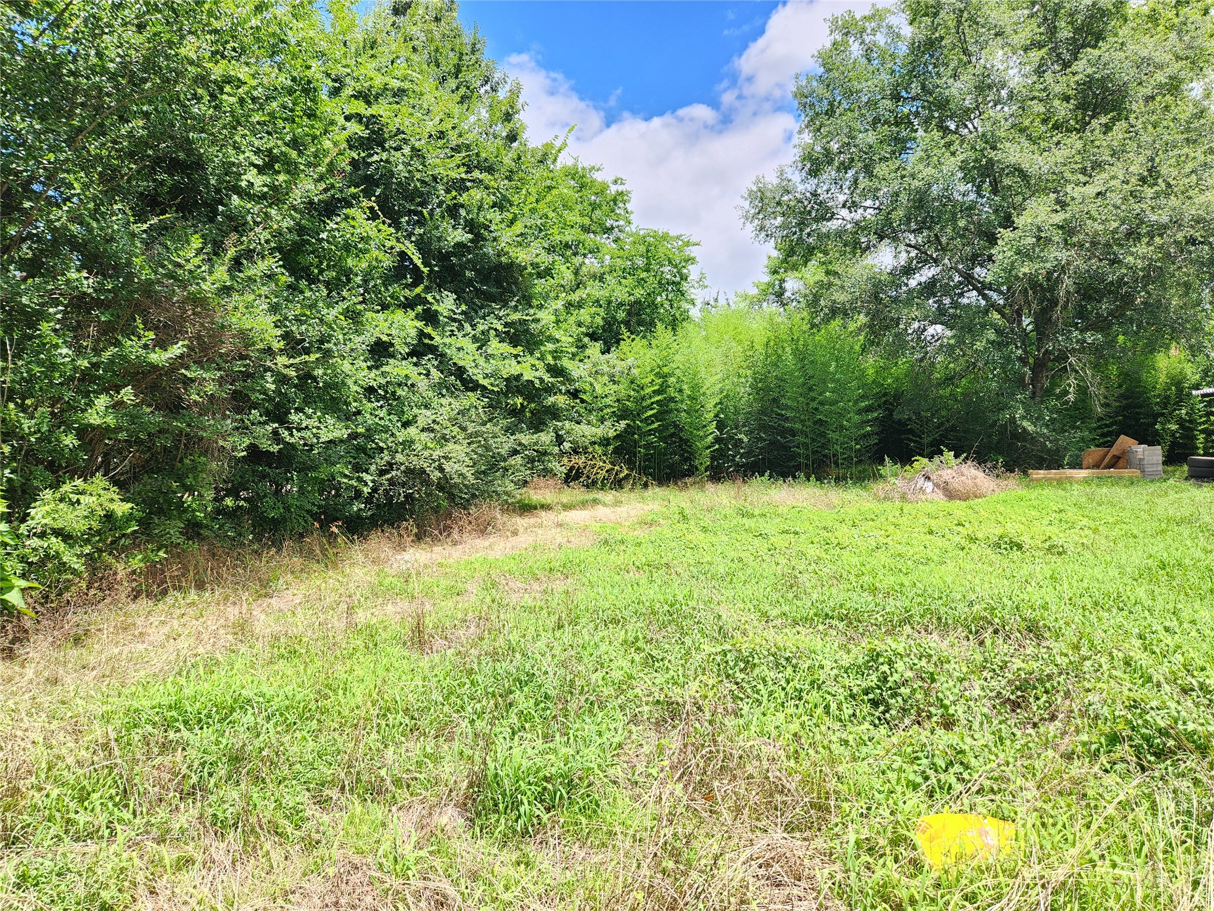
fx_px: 807
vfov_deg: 58.9
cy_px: 456
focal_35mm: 23
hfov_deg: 73.9
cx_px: 607
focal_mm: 5.4
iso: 20
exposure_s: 1/352
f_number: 1.8
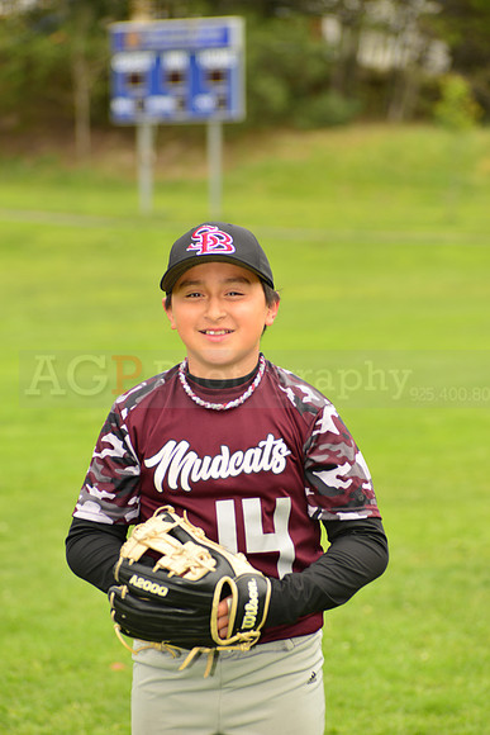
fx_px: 2754
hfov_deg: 10.2
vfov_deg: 15.2
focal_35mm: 135
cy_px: 368
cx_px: 245
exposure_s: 1/250
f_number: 5
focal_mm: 135
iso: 100
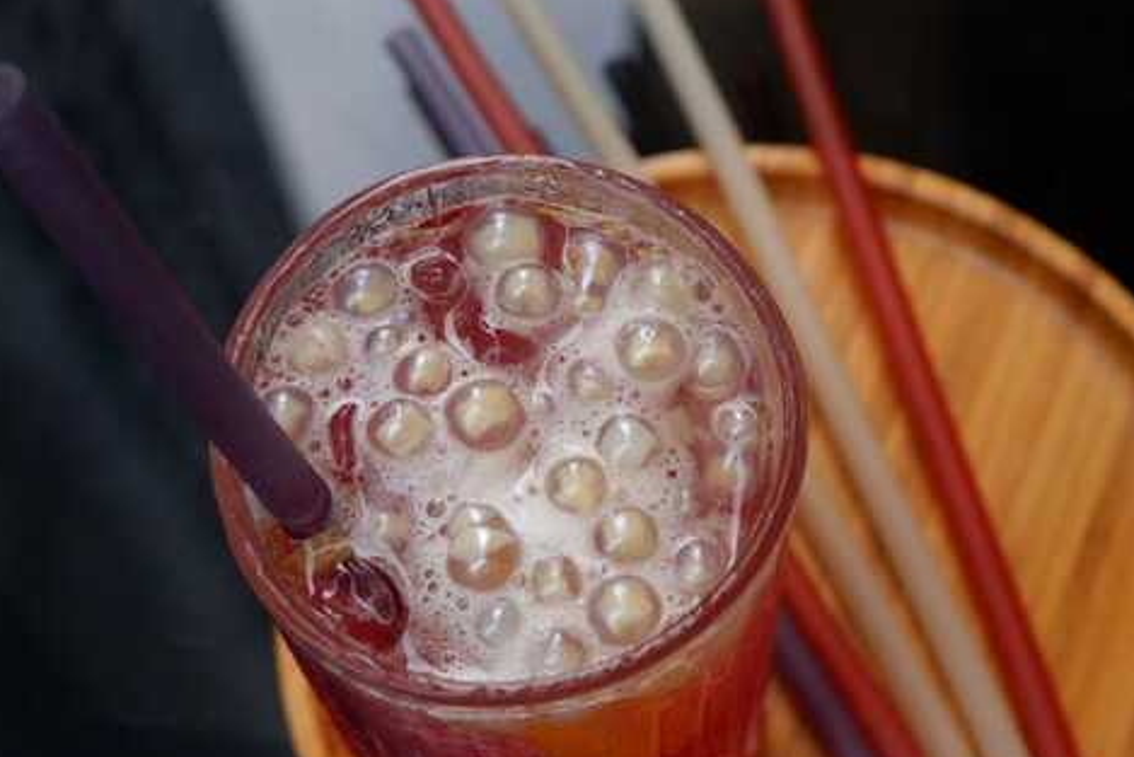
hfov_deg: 31.4
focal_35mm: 64
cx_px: 592
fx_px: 2017
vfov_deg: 21.2
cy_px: 305
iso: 200
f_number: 5.6
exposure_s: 1/250
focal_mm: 33.3
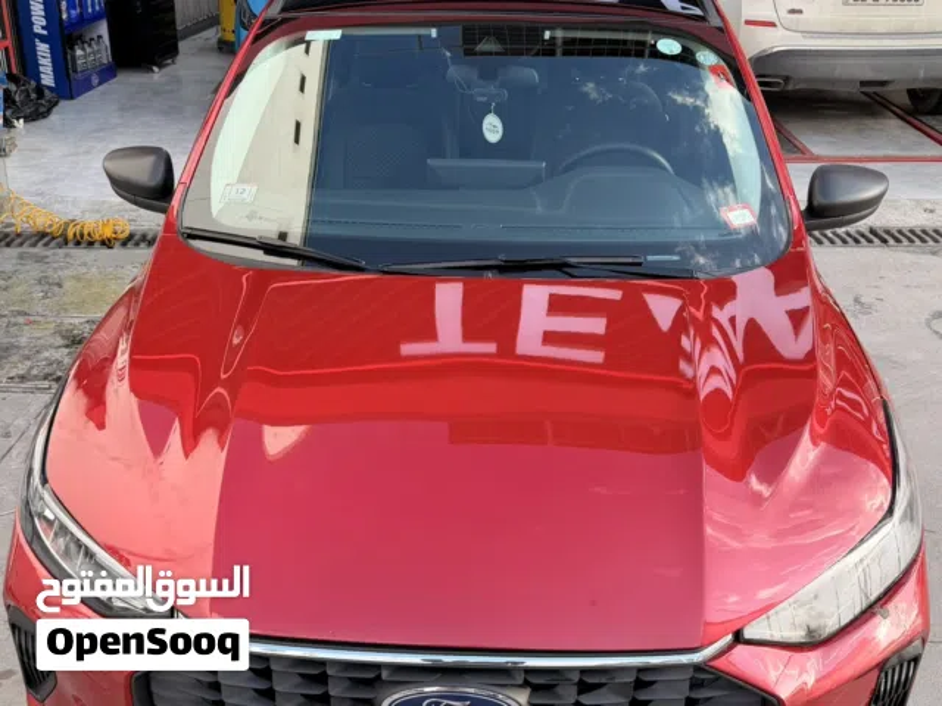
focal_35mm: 24
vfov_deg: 56.8
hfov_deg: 71.6
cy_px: 353
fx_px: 653
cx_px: 471
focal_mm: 6.76
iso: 80
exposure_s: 1/448
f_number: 1.78
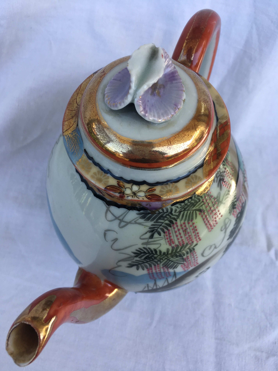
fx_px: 311
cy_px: 186
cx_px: 139
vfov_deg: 61.7
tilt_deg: -66.6
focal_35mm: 29
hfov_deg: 48.2
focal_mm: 4.15
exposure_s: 1/120
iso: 25
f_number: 2.2
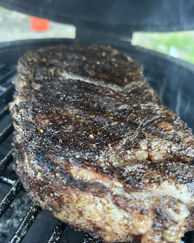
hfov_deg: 51.5
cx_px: 95
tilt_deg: -43.3
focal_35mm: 28
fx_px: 201
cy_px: 128
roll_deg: -7.2
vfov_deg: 62.2
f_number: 1.5
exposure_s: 1/60
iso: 500
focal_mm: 5.7
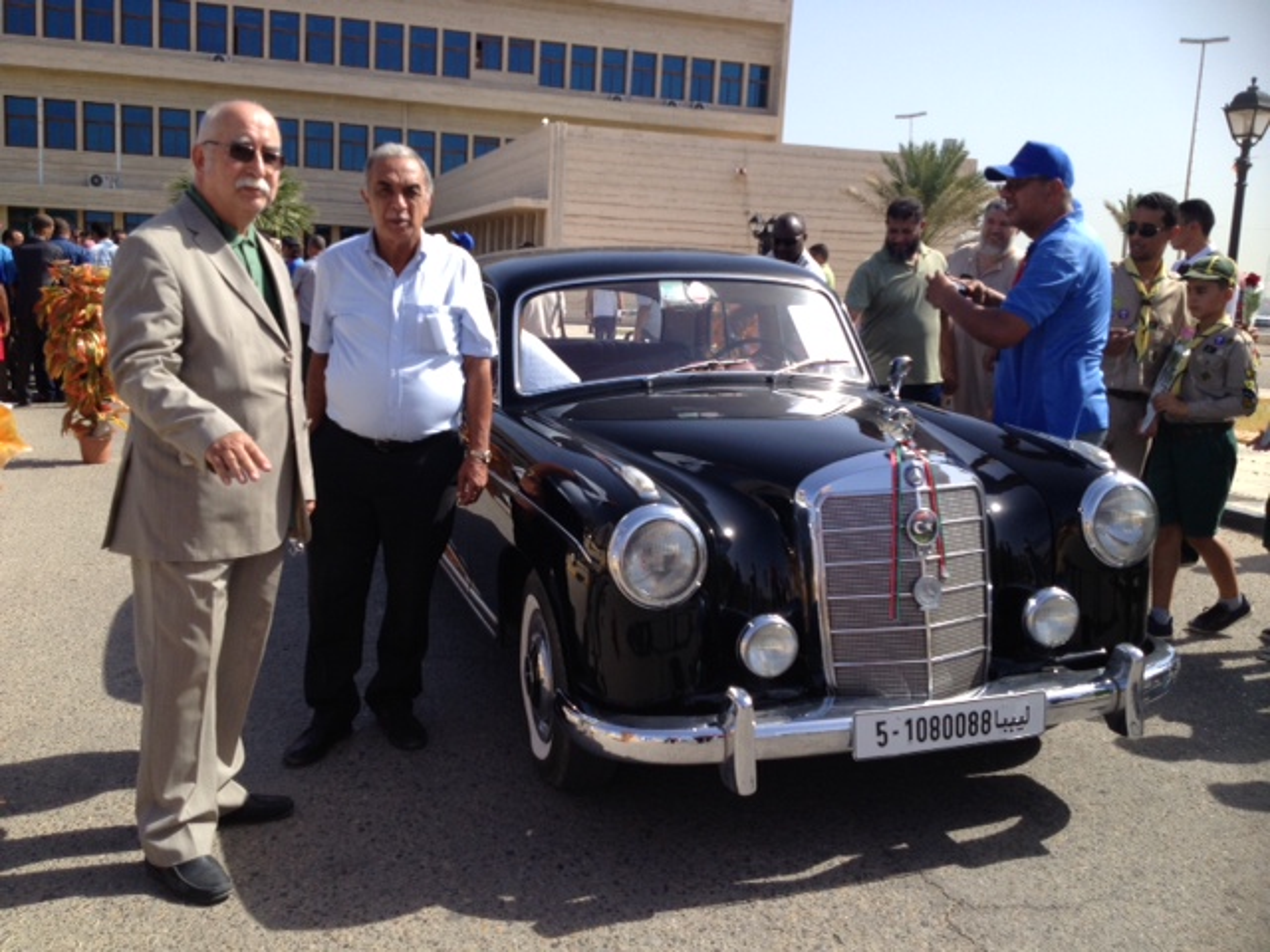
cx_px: 635
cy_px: 476
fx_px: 1284
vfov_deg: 40.7
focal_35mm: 35
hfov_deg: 52.6
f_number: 2.4
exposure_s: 1/1104
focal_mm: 4.28
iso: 50
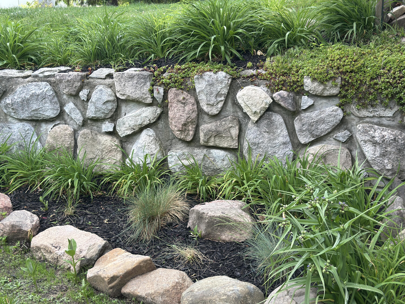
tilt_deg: -12.8
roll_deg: +1.3
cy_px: 152
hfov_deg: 39.7
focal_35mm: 48
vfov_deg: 30.3
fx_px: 562
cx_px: 202
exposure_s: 1/454
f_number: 1.78
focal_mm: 6.86
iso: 80
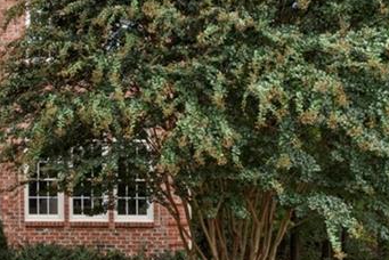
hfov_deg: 17.1
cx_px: -75
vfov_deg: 12.0
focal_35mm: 114
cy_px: 61
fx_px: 1233
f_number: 7.1
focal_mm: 38
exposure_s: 1/60
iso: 320
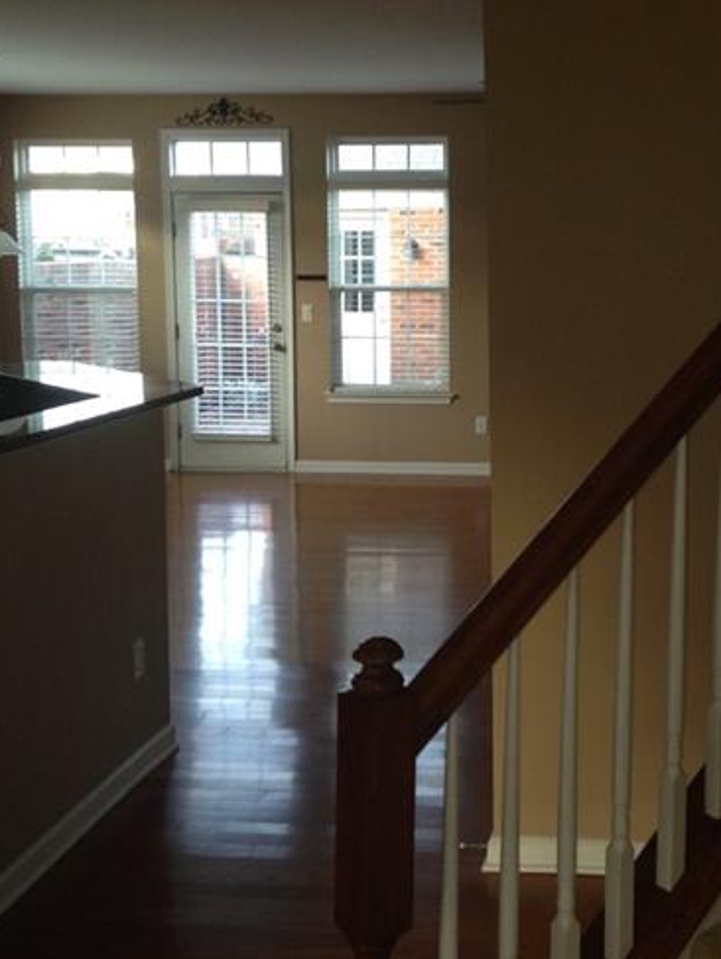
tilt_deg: -7.9
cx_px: 526
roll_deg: +1.3
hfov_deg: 27.7
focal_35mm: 52
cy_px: 410
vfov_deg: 36.7
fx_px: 1442
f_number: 2.4
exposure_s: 1/20
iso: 80
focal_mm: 4.12
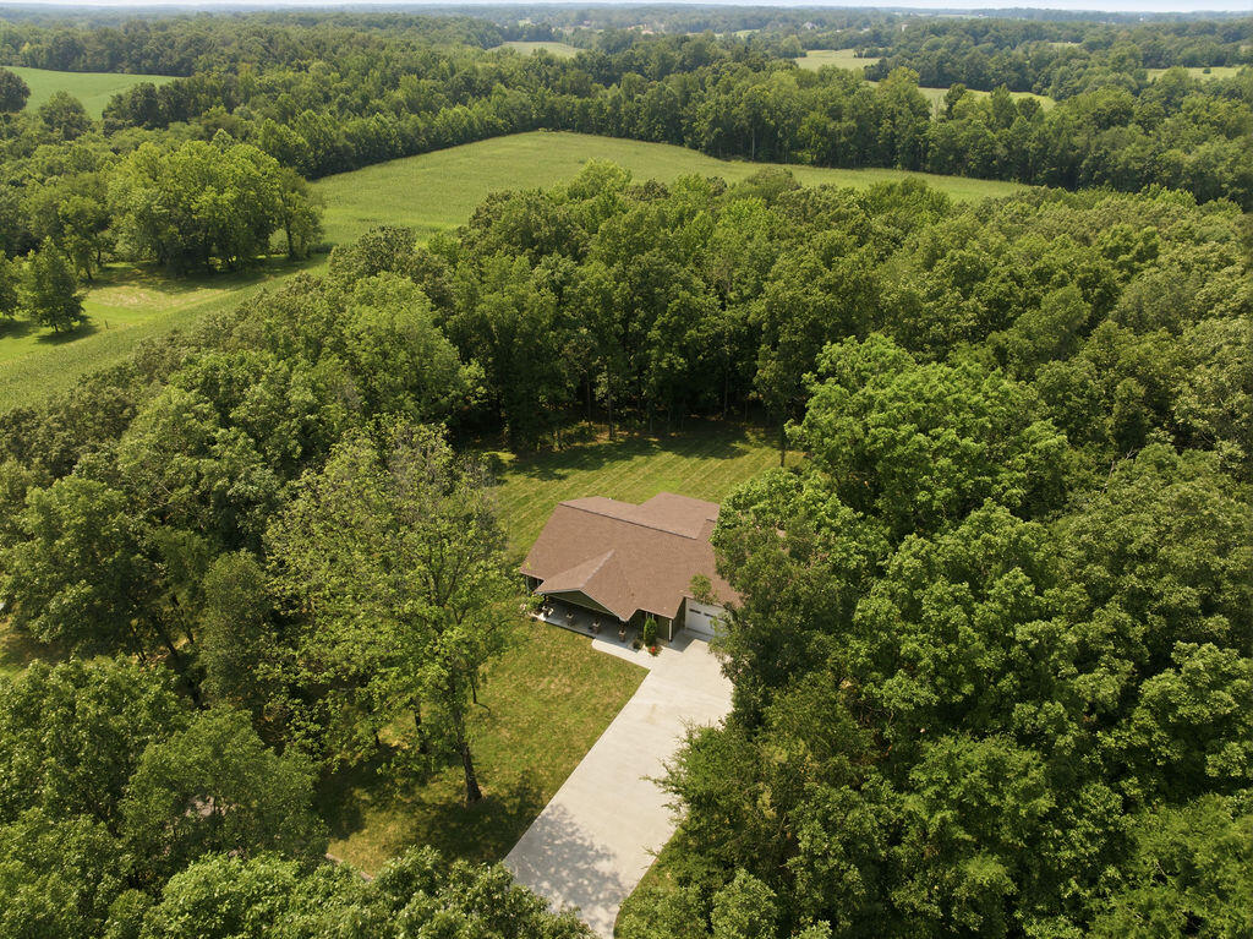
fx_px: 868
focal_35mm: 24
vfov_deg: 56.8
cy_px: 470
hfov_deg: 71.6
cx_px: 626
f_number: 9
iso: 200
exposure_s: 1/320
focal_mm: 12.3
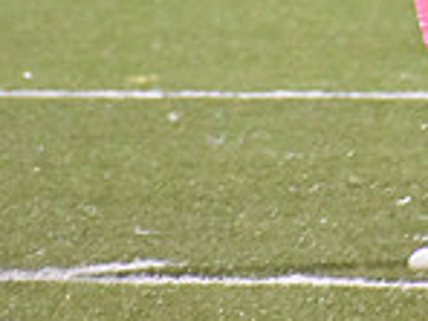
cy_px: -486
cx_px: 455
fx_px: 20994
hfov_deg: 1.2
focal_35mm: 1698
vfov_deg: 0.9
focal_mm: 300
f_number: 6.3
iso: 12800
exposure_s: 1/125
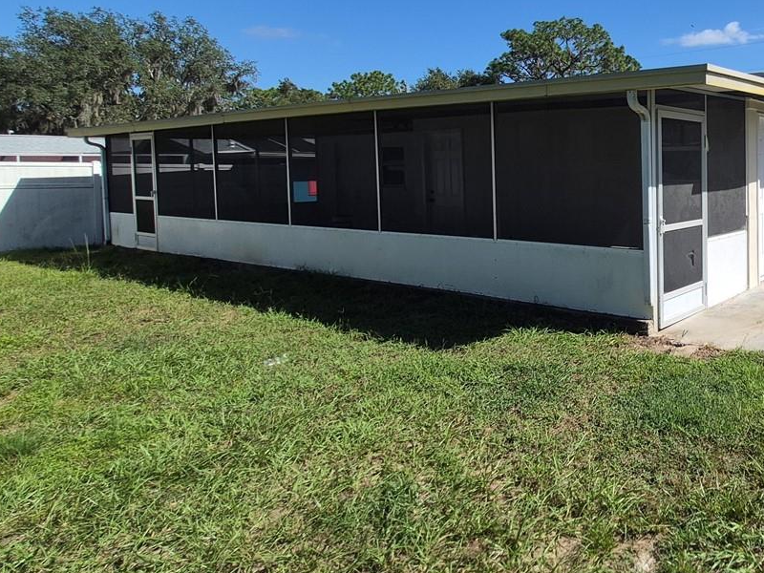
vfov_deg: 52.0
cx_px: 705
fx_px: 574
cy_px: 189
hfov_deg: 56.7
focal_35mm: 26
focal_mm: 1.74
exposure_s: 1/2064
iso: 40
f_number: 2.2
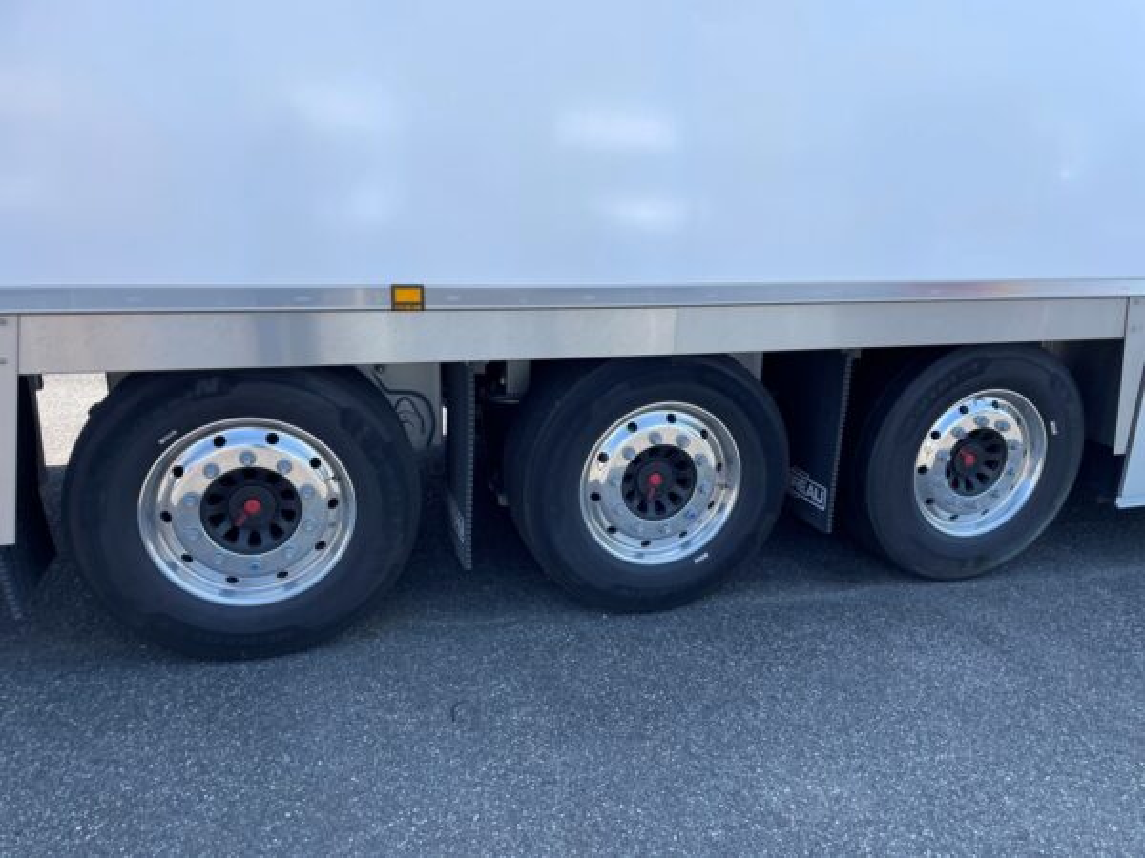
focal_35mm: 26
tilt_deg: -16.7
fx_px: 860
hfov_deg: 67.3
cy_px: 429
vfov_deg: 53.1
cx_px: 572
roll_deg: -2.4
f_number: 1.6
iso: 32
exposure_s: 1/1092
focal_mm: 4.2
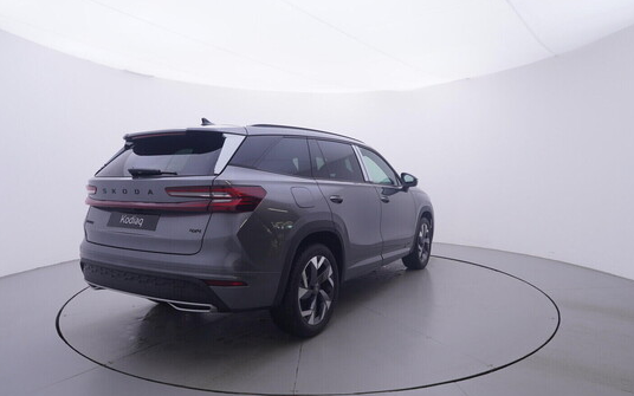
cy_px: 203
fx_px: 406
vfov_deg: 52.0
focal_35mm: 24
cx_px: 321
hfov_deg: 75.9
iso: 200
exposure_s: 1/80
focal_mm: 15
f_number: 5
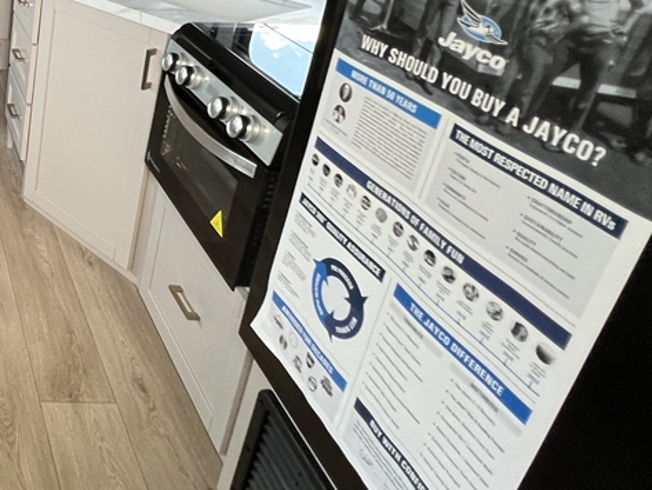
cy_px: 76
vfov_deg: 40.6
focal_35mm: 33
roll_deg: +1.3
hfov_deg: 41.2
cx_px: -102
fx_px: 622
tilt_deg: -23.8
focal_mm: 1.57
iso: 250
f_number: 1.8
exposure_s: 1/99
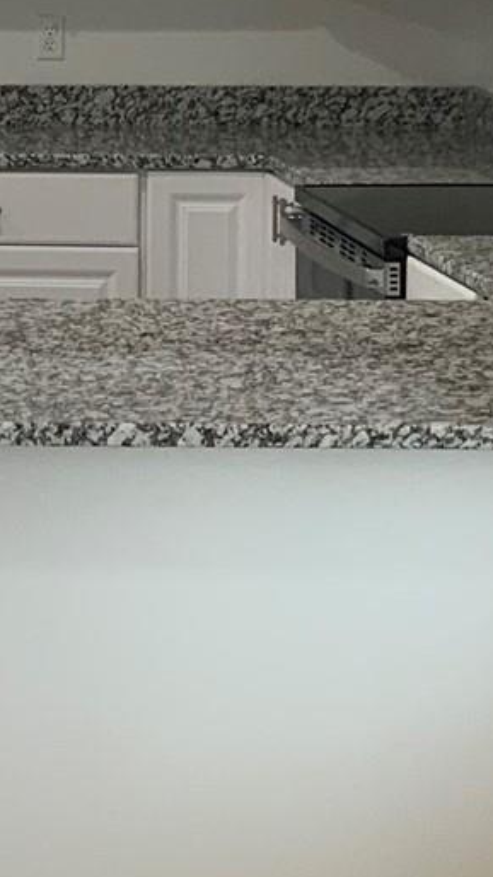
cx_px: -411
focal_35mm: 126
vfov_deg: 16.6
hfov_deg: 9.2
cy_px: -12
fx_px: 2929
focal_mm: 3
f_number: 1.8
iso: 50
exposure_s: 1/60
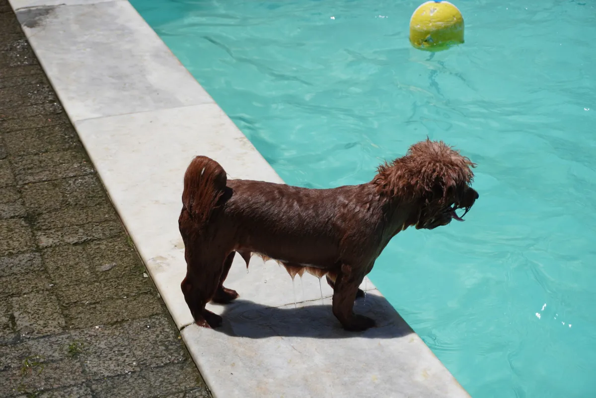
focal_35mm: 75
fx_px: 1243
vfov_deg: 18.2
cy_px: 199
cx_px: 298
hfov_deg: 27.0
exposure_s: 1/1000
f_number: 5.6
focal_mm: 50
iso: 100
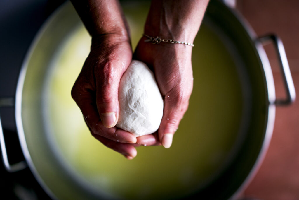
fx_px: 457
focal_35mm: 55
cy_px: 100
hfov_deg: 36.2
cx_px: 150
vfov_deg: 24.6
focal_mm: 55
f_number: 1.8
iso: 320
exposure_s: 1/80
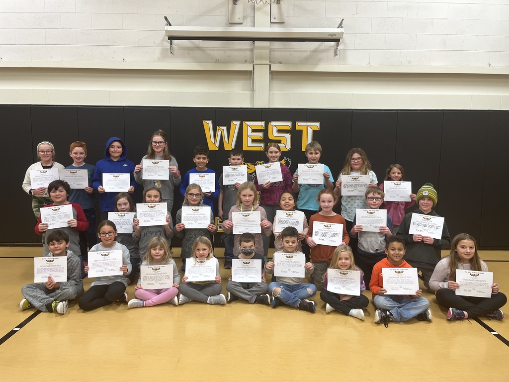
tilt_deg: -6.5
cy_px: 191
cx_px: 254
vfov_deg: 53.1
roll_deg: +0.4
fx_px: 382
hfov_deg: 67.3
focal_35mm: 26
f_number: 1.6
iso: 80
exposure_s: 1/60
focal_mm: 5.1
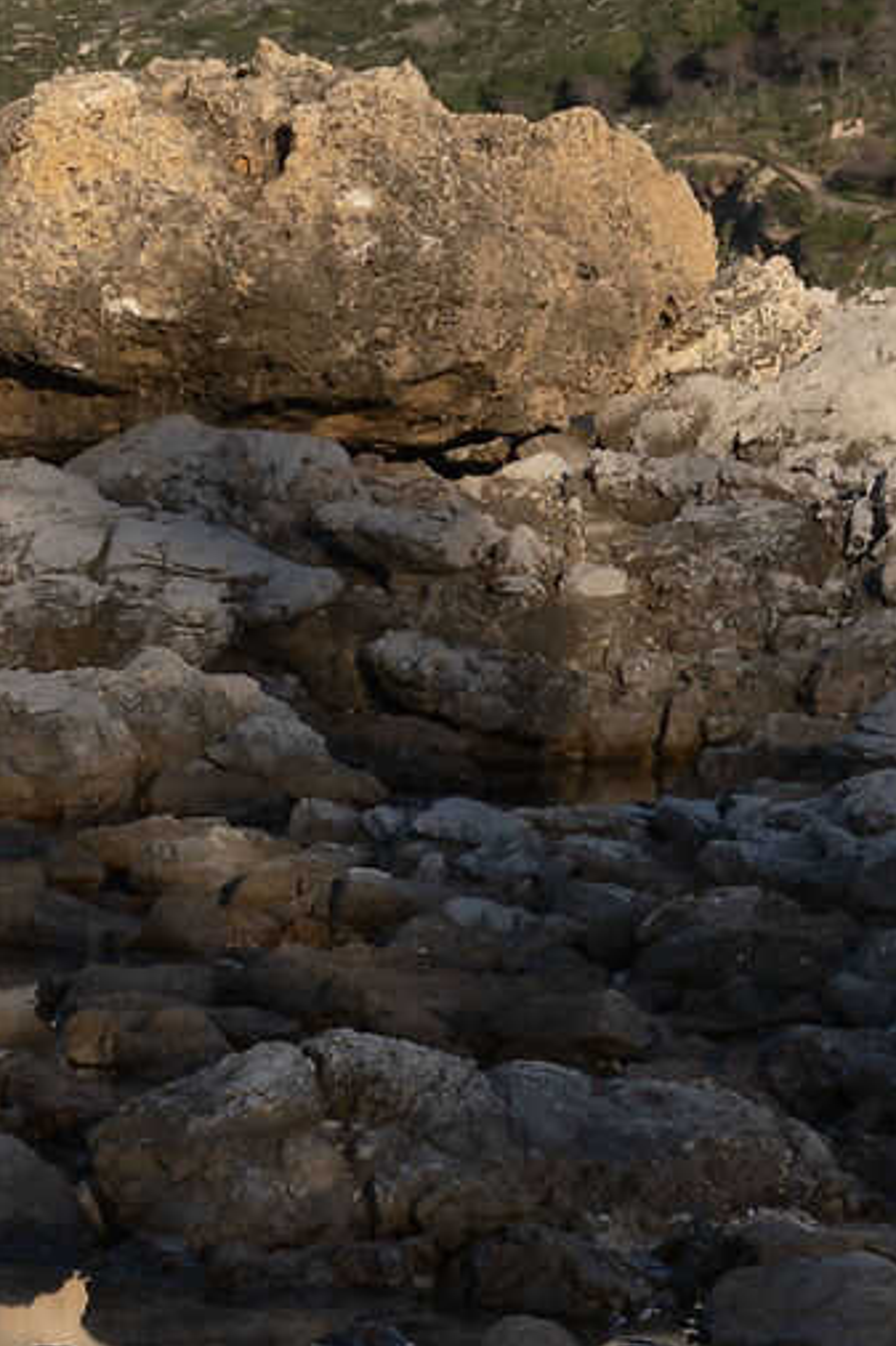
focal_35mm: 166
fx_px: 6201
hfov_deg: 8.0
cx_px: -582
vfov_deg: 12.3
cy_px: 1202
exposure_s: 90
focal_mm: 35
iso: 100
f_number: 16
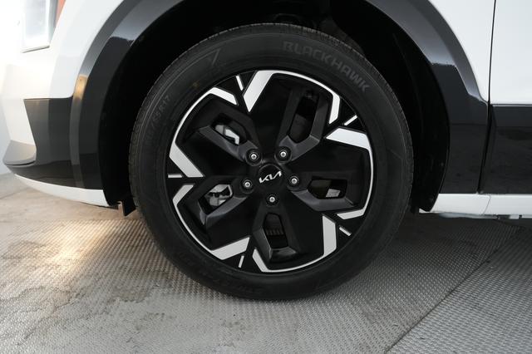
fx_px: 354
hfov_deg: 73.8
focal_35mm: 24
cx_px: 266
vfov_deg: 53.1
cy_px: 177
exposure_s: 1/100
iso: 3200
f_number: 4.5
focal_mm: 24
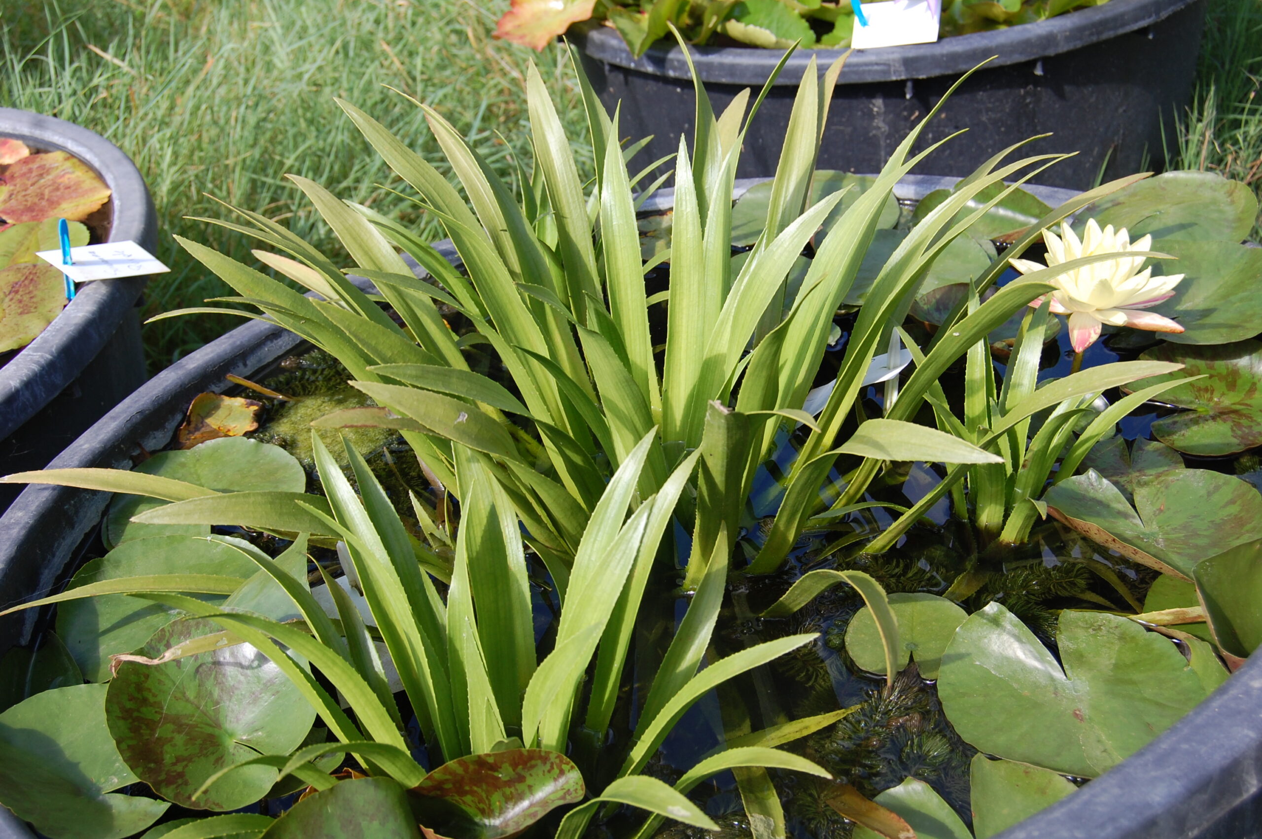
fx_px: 1576
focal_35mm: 45
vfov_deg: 29.8
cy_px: 420
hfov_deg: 43.6
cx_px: 631
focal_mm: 30
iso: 200
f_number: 7.1
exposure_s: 1/200
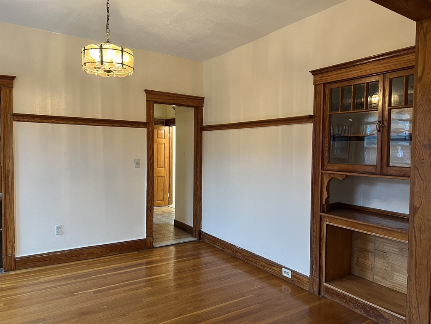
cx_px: 216
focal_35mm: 26
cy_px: 162
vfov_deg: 53.1
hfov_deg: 67.3
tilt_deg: -2.2
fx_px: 324
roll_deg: -0.9
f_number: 1.5
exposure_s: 1/60
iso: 160
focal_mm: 5.7
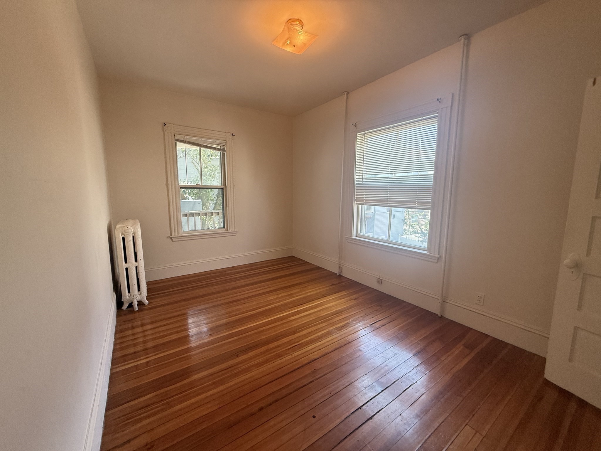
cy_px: 226
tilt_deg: -7.7
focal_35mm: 14
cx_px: 300
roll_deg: -0.4
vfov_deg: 85.7
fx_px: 243
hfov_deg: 102.1
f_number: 2.2
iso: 250
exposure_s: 1/120
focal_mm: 2.22
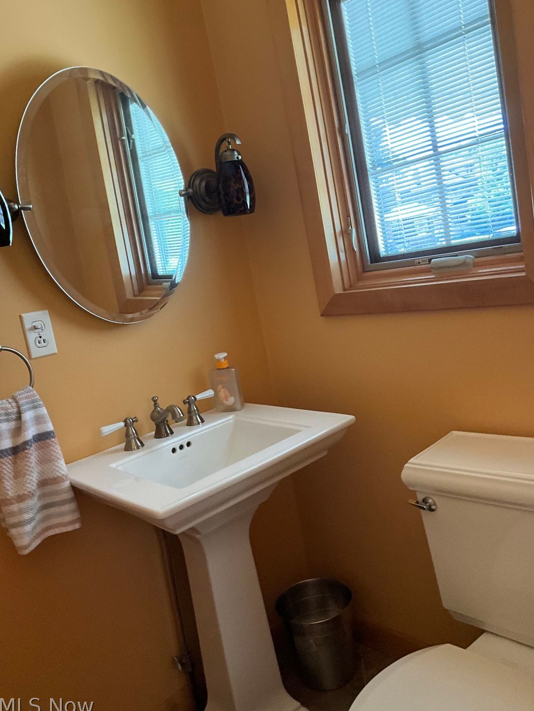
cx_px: 269
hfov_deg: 46.8
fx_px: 617
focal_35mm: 30
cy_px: 356
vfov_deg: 60.0
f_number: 1.8
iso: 320
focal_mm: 3
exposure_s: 1/52
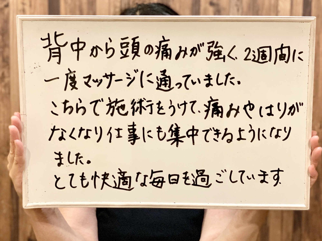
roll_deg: -1.2
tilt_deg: -5.7
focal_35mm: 52
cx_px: 161
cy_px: 120
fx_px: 484
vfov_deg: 28.0
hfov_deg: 36.8
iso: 250
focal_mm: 6
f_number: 2
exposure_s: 1/33
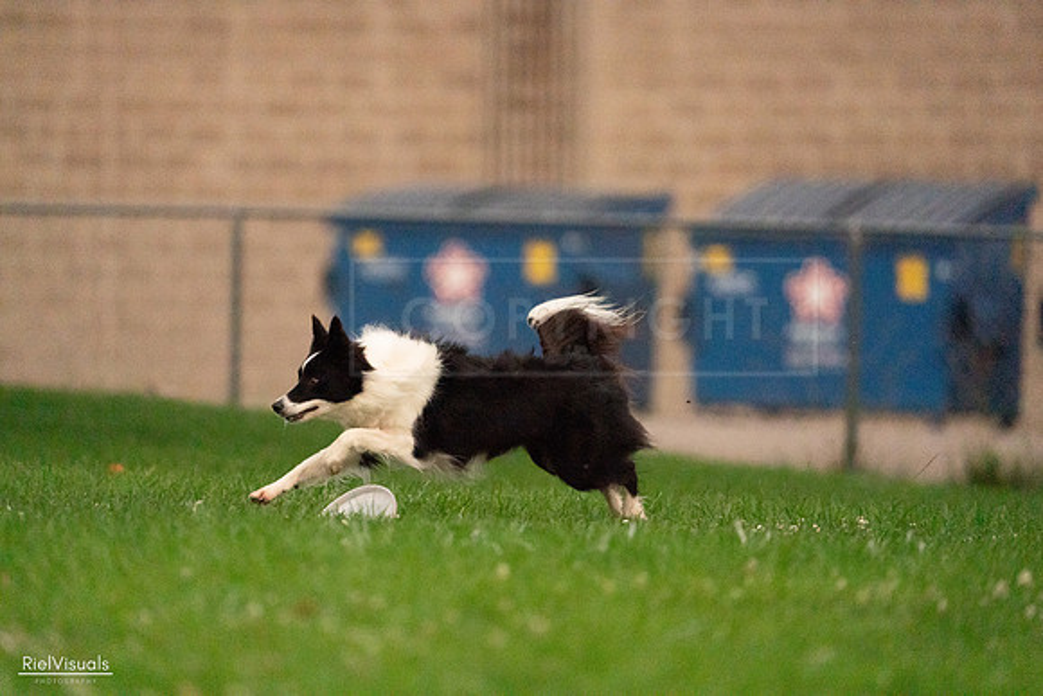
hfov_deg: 4.1
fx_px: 14489
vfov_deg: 2.8
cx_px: 522
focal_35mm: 500
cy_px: 348
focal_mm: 500
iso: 6400
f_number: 6.3
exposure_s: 1/2000
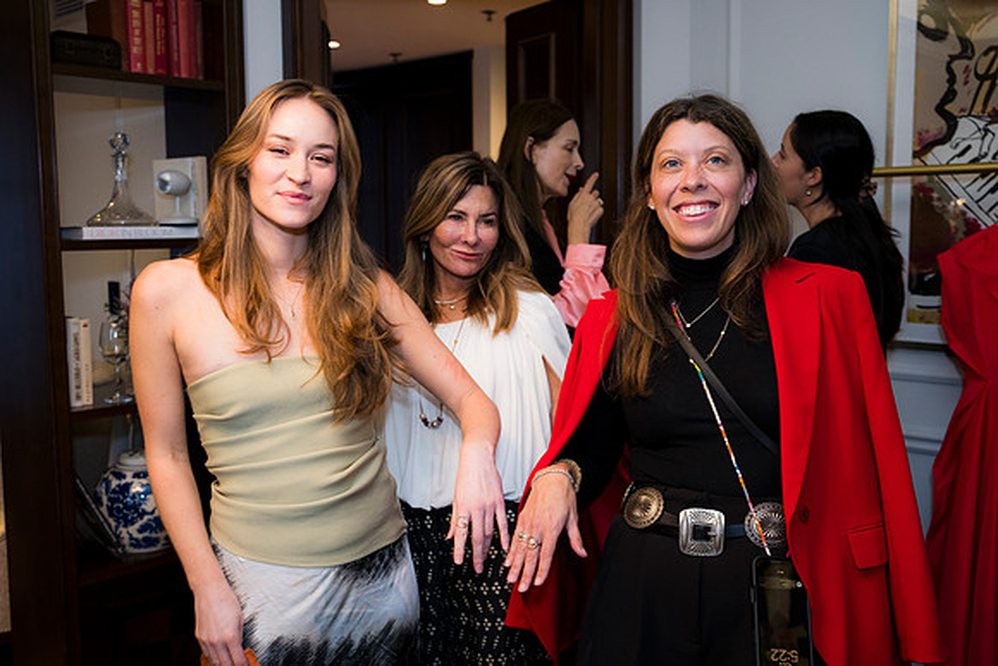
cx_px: 499
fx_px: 970
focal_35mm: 35
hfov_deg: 54.4
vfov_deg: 37.9
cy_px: 333
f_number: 4
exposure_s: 1/80
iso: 800
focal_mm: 35
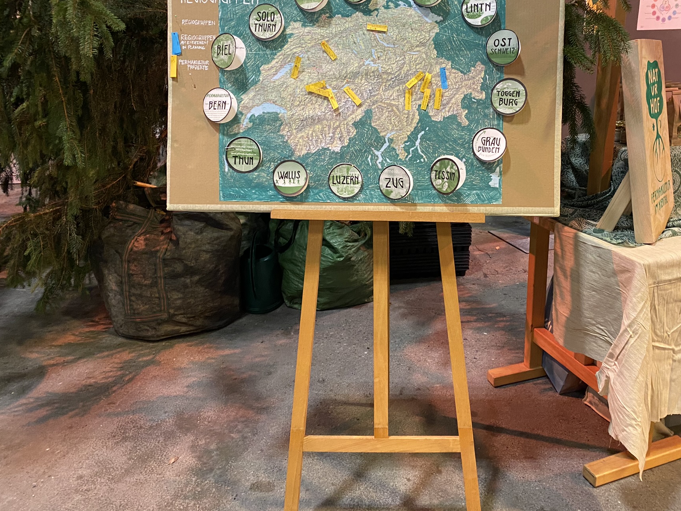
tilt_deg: -18.8
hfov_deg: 58.0
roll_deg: +1.0
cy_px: 223
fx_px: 610
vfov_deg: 45.3
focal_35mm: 31
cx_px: 397
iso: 500
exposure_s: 1/50
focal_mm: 4.25
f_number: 1.8
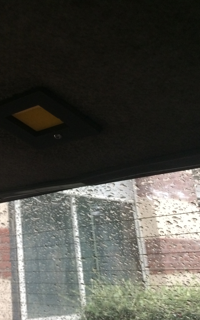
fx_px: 401
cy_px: 159
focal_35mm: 46
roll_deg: -1.7
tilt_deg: +14.3
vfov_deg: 43.5
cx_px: 7
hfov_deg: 26.7
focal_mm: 4.15
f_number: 2.2
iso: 320
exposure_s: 1/20
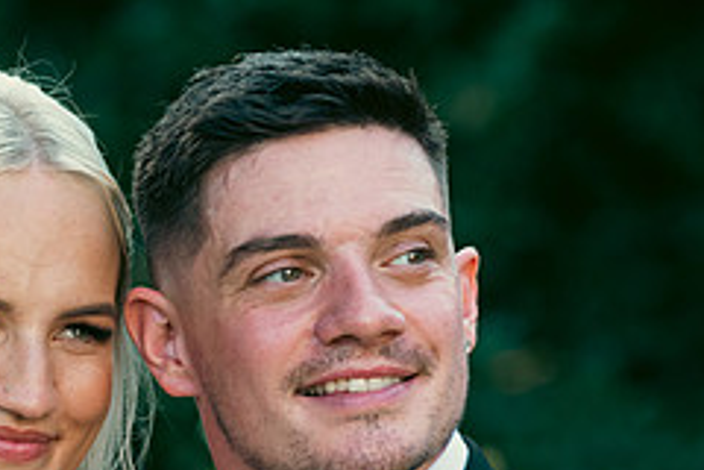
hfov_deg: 8.1
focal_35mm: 254
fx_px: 4967
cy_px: 495
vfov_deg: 5.4
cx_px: 82
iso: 200
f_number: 3.5
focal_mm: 105
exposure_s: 1/200
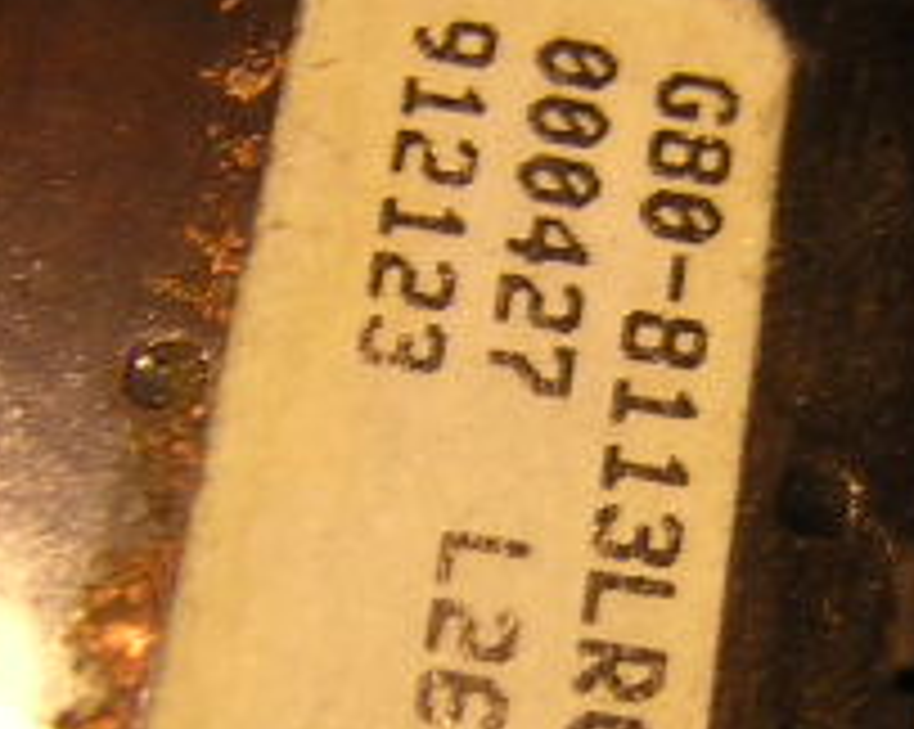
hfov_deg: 17.3
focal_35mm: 111
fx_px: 3000
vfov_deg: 13.9
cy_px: 454
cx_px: 617
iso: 100
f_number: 2.6
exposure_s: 1/10
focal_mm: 4.7
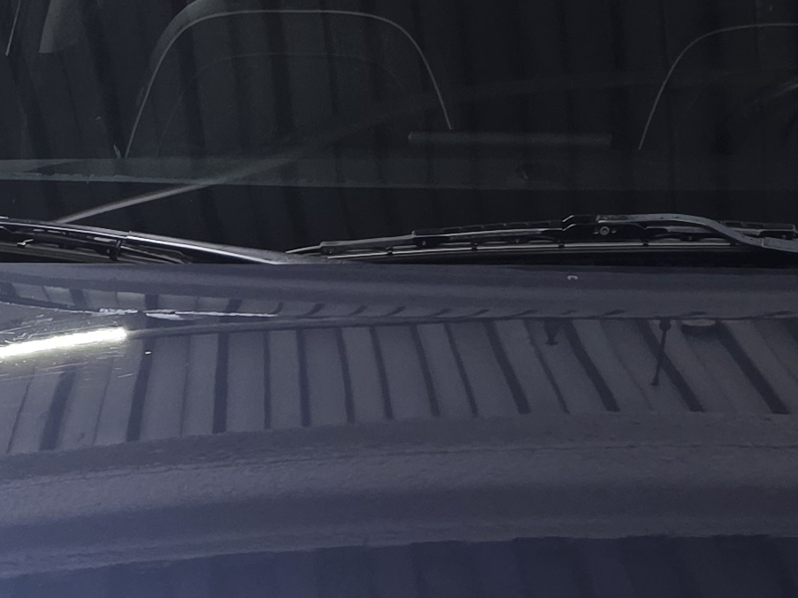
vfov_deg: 13.8
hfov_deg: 19.2
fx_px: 2351
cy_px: 821
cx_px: 487
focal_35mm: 102
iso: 160
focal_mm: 6.25
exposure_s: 1/68
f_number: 1.7
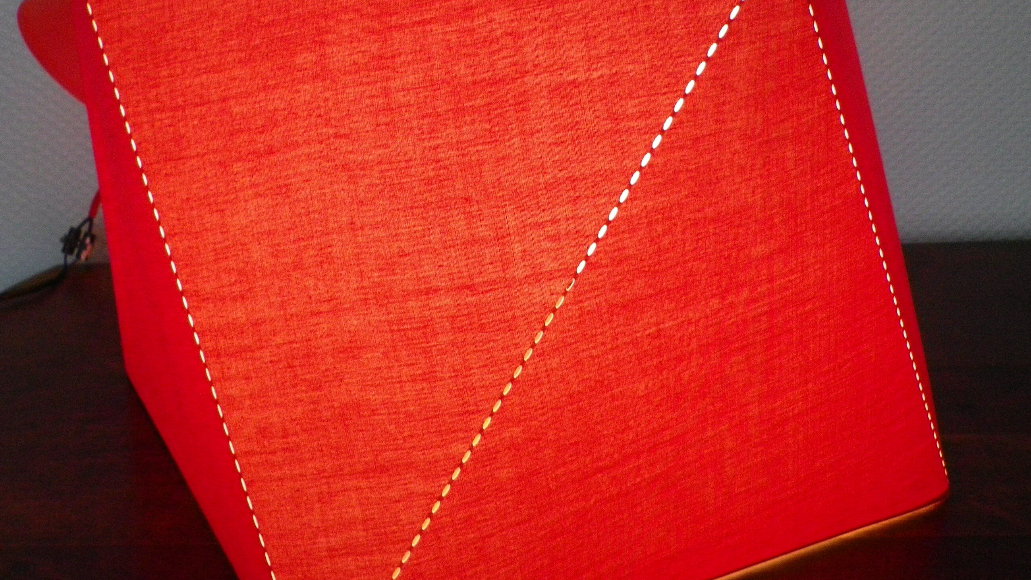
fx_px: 1285
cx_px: 473
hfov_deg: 43.7
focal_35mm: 47
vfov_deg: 25.3
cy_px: 193
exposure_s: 1/60
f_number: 2.6
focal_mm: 4.9
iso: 200
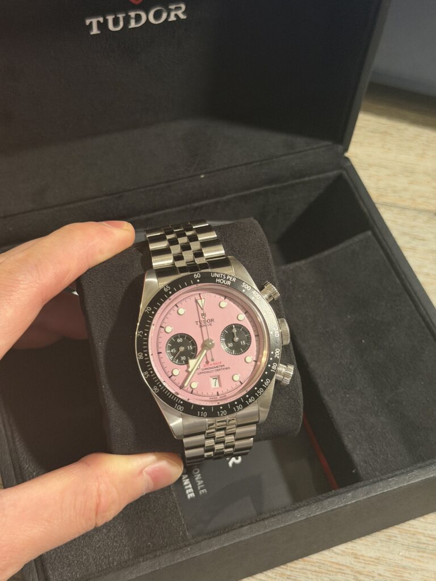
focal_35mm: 48
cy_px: 290
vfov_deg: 39.7
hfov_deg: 30.3
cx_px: 218
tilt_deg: -56.0
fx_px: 806
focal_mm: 6.76
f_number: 1.78
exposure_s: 1/30
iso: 500
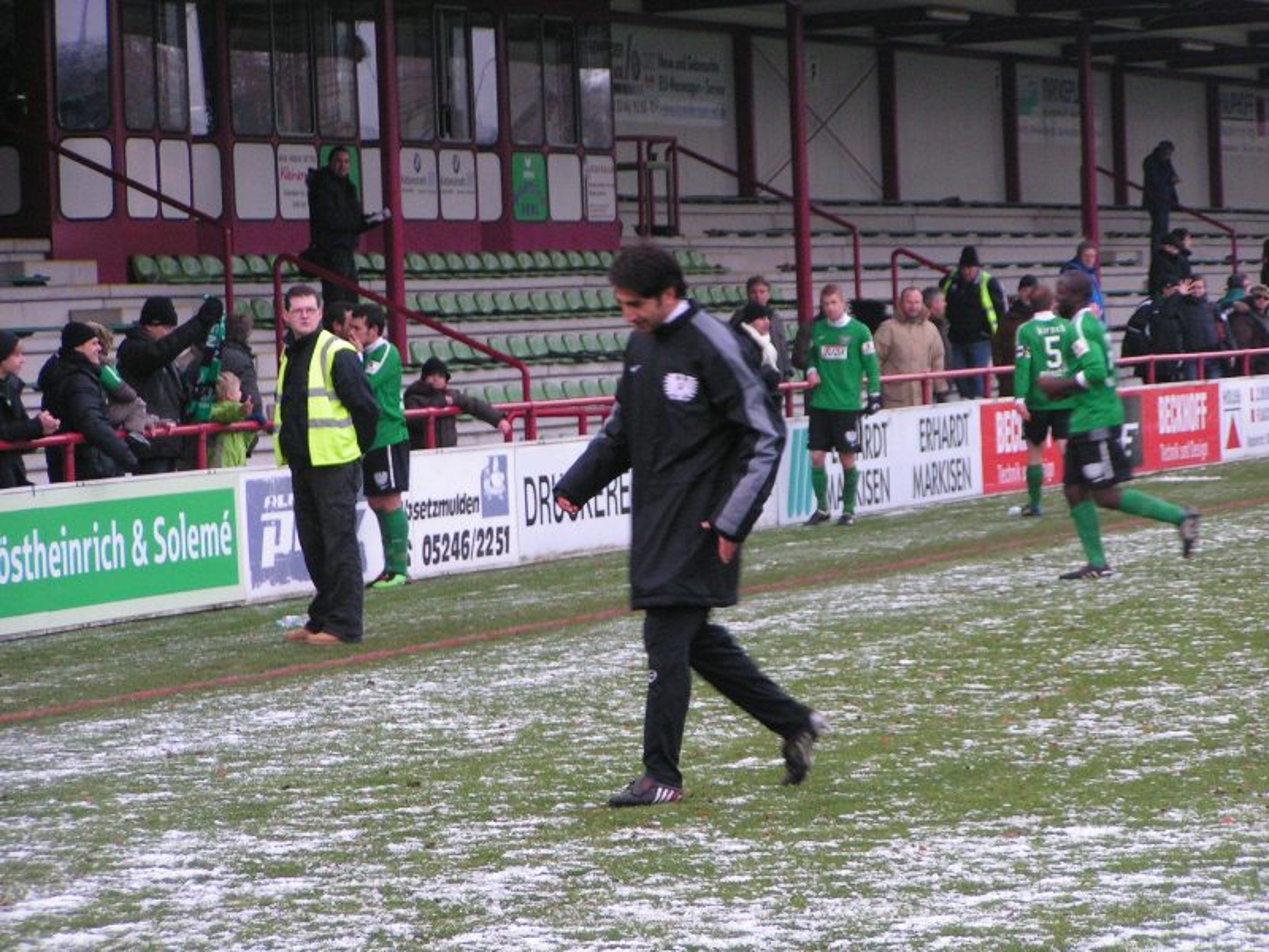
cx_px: 634
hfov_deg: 11.5
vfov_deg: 8.6
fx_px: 6305
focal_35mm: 172
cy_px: 476
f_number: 3.5
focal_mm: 26.3
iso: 200
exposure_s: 1/80
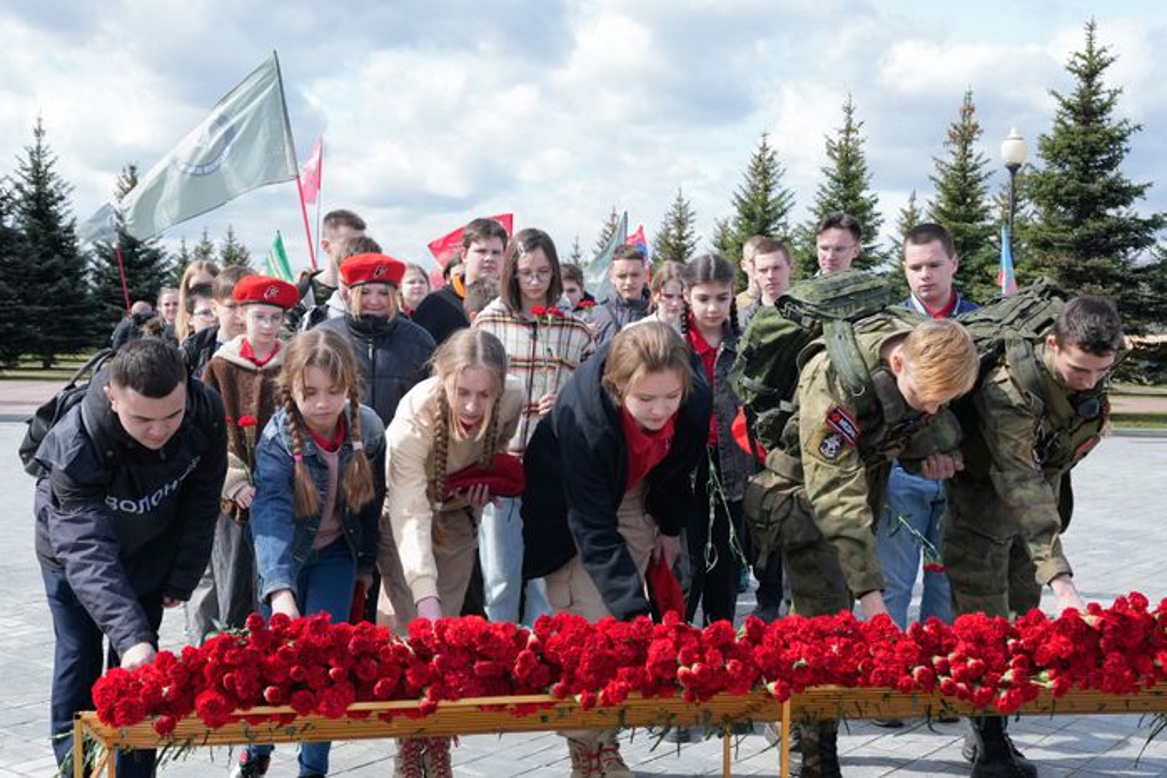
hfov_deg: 54.4
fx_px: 1134
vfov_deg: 37.9
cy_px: 389
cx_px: 584
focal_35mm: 35
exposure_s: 1/1000
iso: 320
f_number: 5
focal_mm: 35
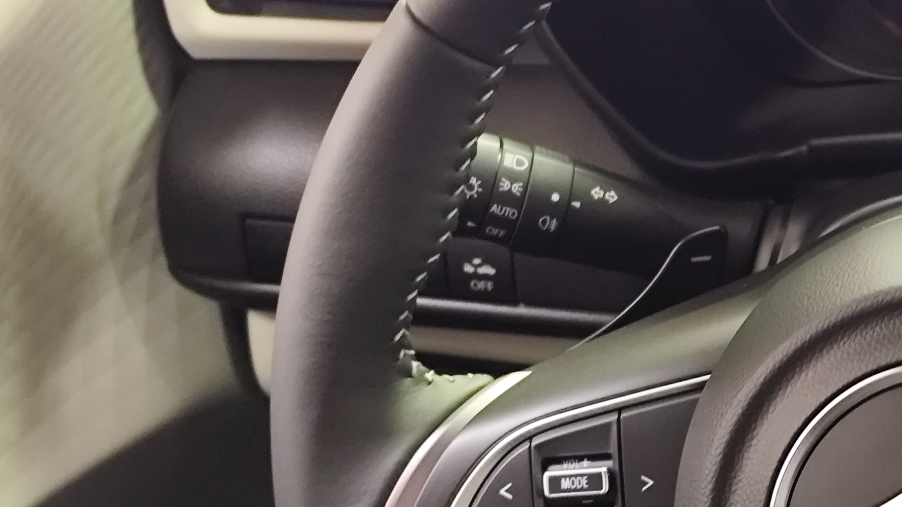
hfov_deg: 18.4
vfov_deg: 10.8
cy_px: 411
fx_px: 2679
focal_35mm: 112
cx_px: 974
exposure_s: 1/14.3
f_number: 1.65
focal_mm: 6.19
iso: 1000
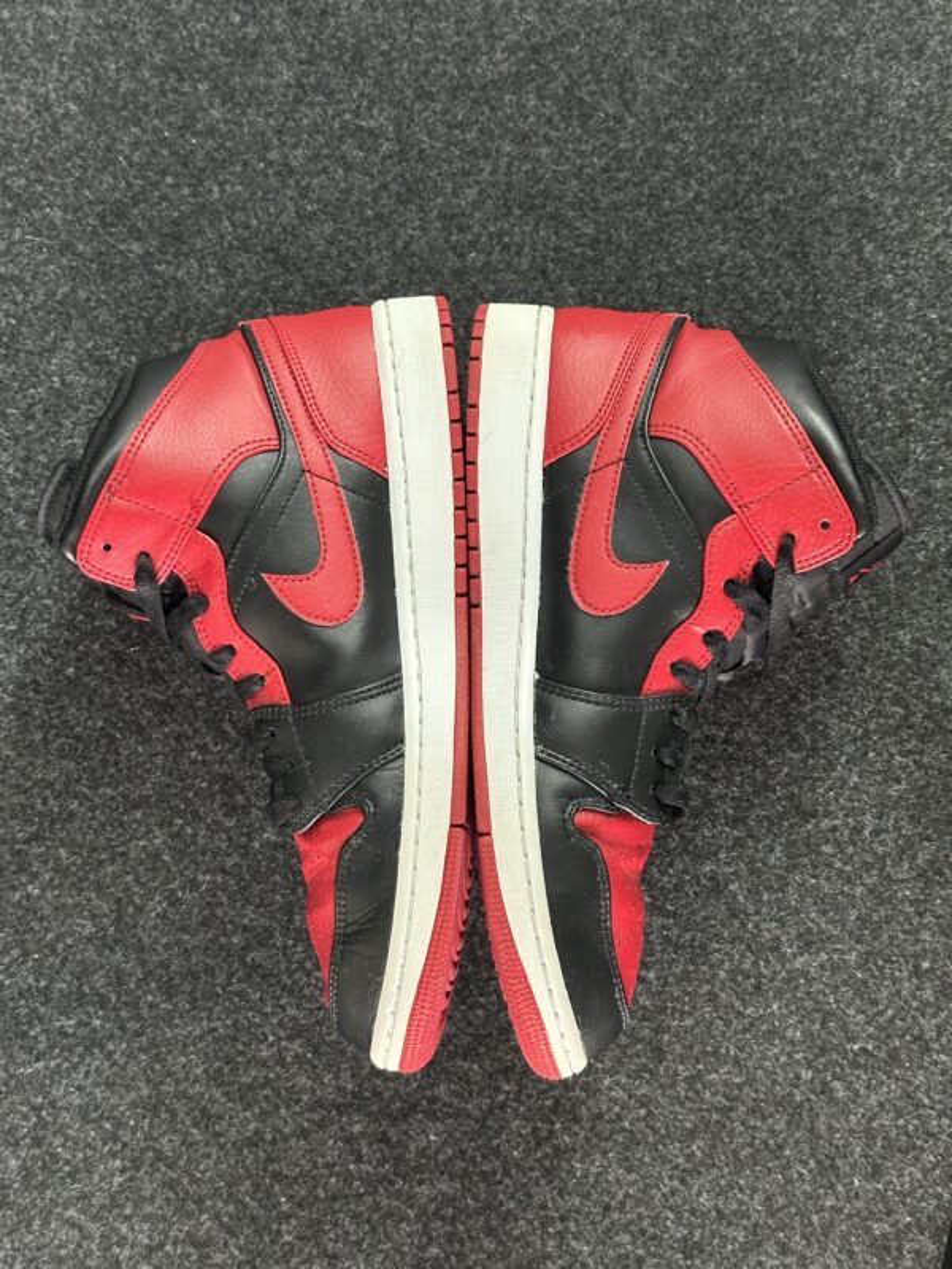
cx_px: 476
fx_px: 1759
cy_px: 634
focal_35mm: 48
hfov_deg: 30.3
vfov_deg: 39.6
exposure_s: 1/34
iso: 320
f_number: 1.78
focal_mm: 6.86
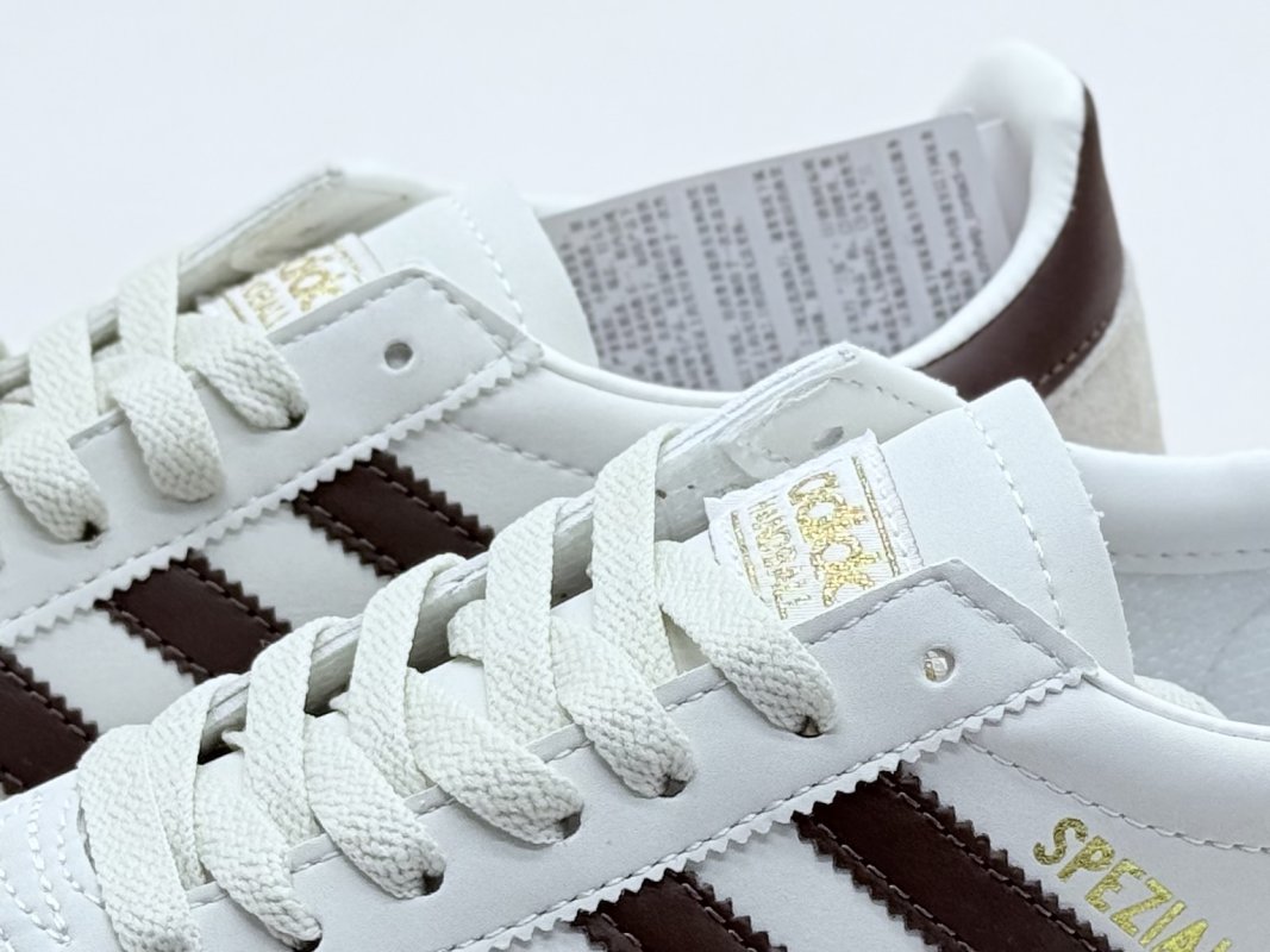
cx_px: 635
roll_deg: +0.2
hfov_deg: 39.7
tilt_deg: -24.8
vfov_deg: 30.3
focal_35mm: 48
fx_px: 1761
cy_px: 476
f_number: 1.78
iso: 64
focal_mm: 6.76
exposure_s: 1/693
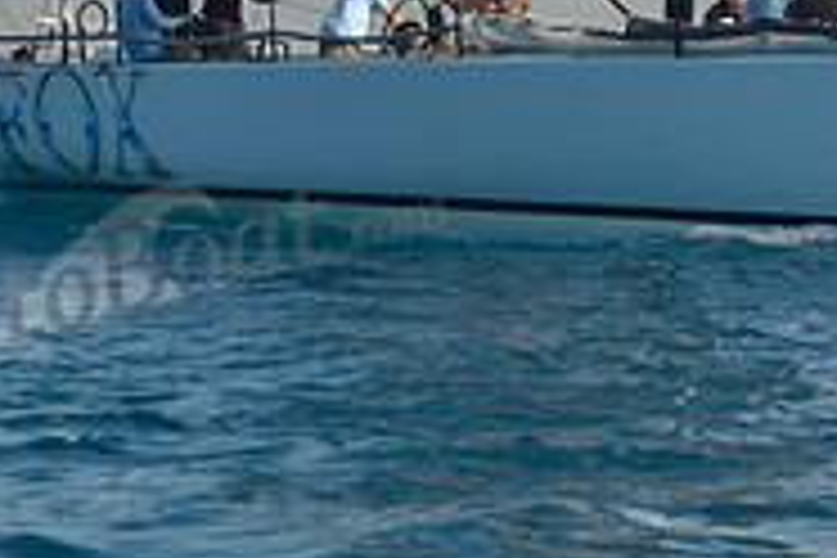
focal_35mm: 218
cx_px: 684
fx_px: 5068
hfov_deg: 9.4
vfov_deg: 6.3
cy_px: -20
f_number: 5.6
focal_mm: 70
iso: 200
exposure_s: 1/800
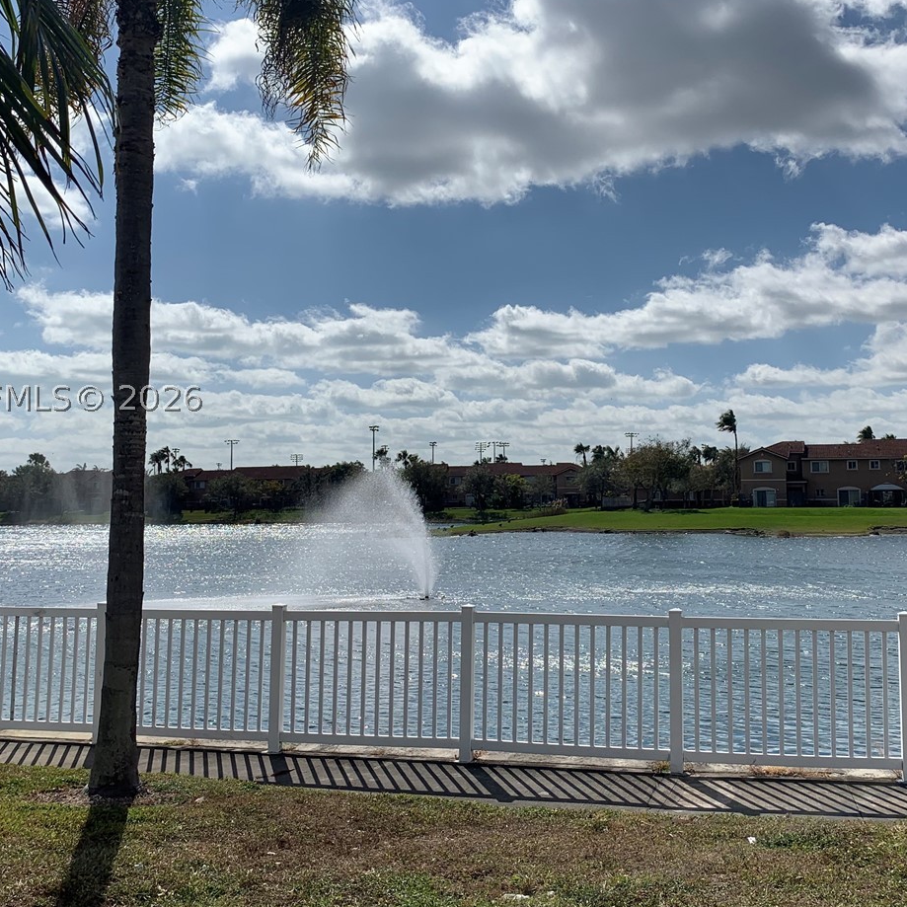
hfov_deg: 41.8
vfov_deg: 41.8
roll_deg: -0.3
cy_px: 398
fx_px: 1186
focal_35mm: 40
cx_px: 504
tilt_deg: +6.0
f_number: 1.8
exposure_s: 1/4098
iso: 25
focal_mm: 4.25
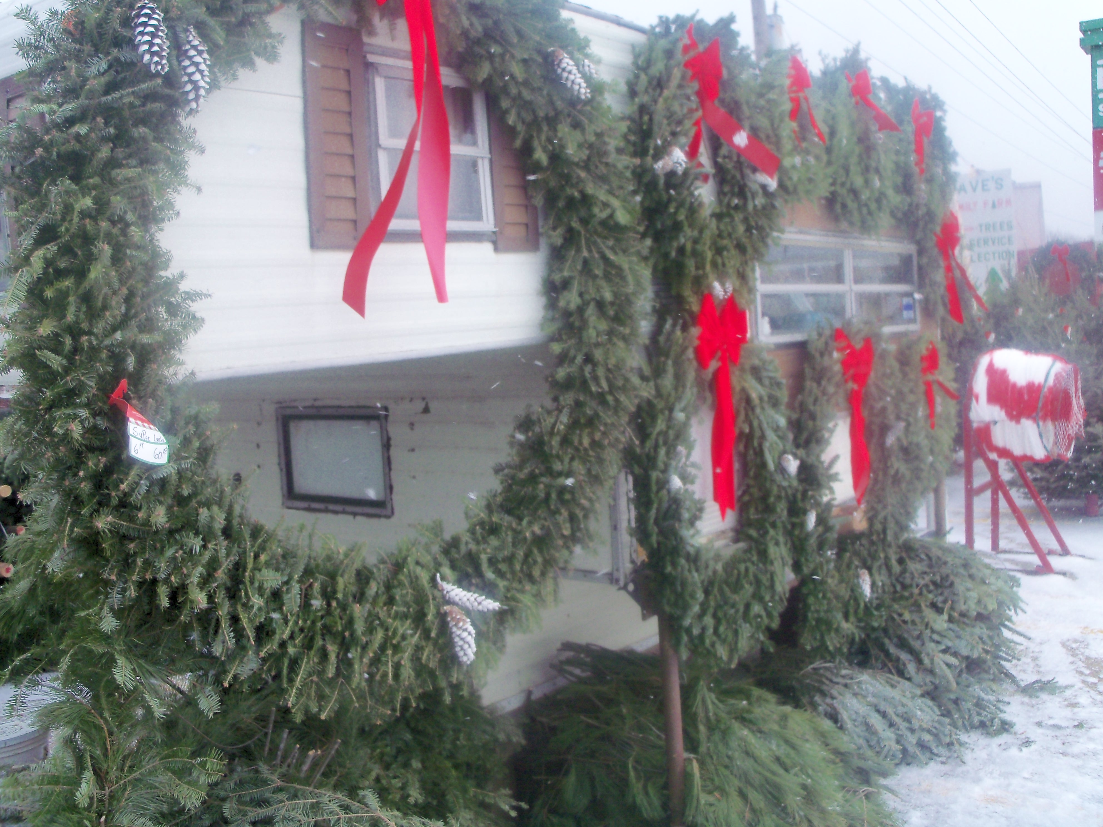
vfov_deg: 40.7
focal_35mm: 35
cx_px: 552
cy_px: 414
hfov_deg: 52.6
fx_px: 1115
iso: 160
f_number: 3
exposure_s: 1/250
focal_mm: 6.3
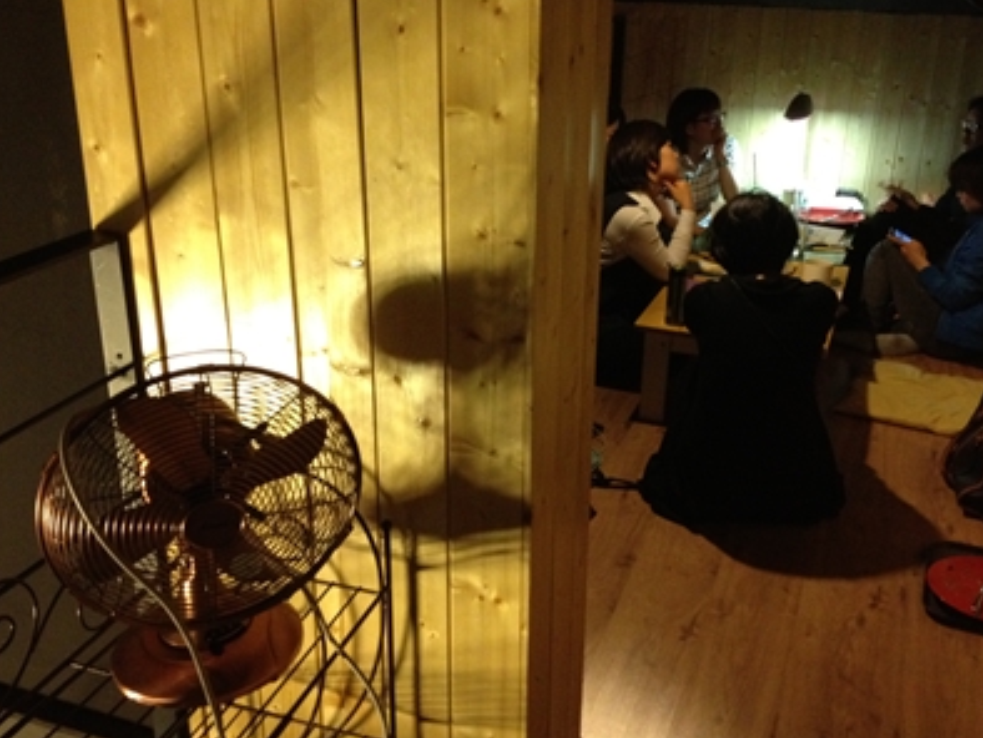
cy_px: 359
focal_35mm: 40
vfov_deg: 36.0
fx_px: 1137
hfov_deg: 46.7
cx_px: 524
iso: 400
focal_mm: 4.28
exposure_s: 1/15
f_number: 2.4
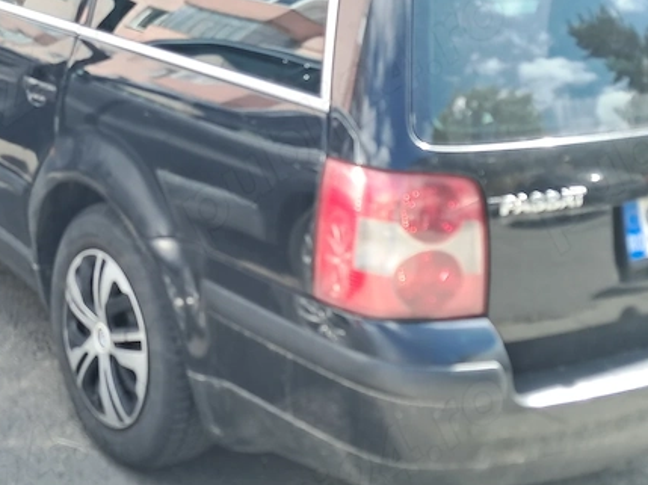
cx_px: 165
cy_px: 141
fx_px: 1178
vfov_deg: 23.1
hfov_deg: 30.3
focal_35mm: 63
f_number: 1.8
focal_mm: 4
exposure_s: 1/100
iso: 50
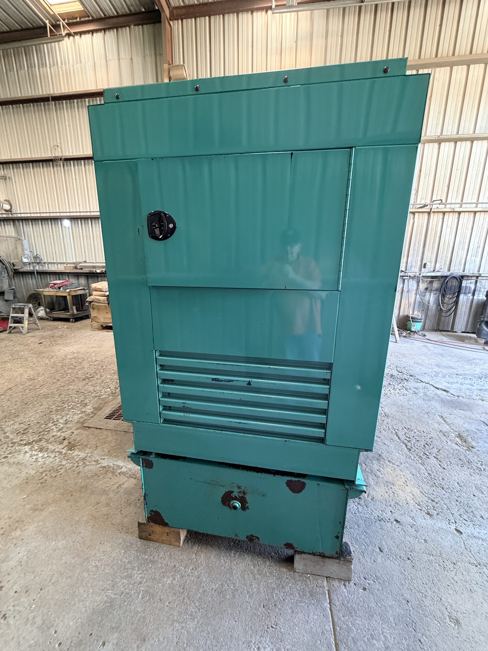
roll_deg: -1.3
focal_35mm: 14
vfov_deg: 102.1
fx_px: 263
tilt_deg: -11.3
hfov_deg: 85.7
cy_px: 326
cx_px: 244
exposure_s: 1/120
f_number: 2.2
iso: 320
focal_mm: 2.22
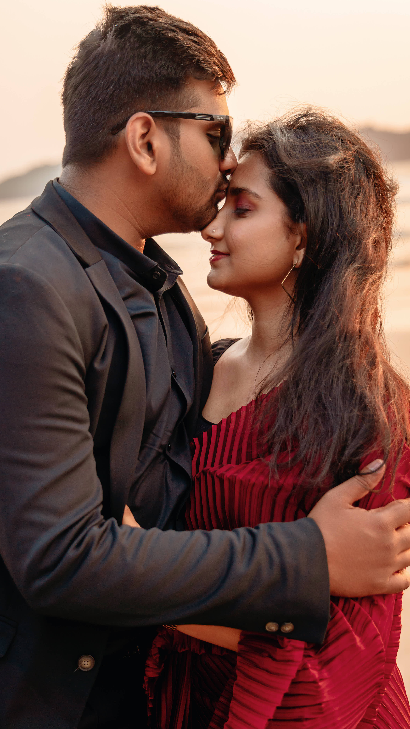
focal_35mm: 59
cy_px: 395
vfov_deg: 35.4
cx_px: 167
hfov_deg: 20.4
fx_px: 1141
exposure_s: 1/250
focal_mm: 45
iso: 400
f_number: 2.8
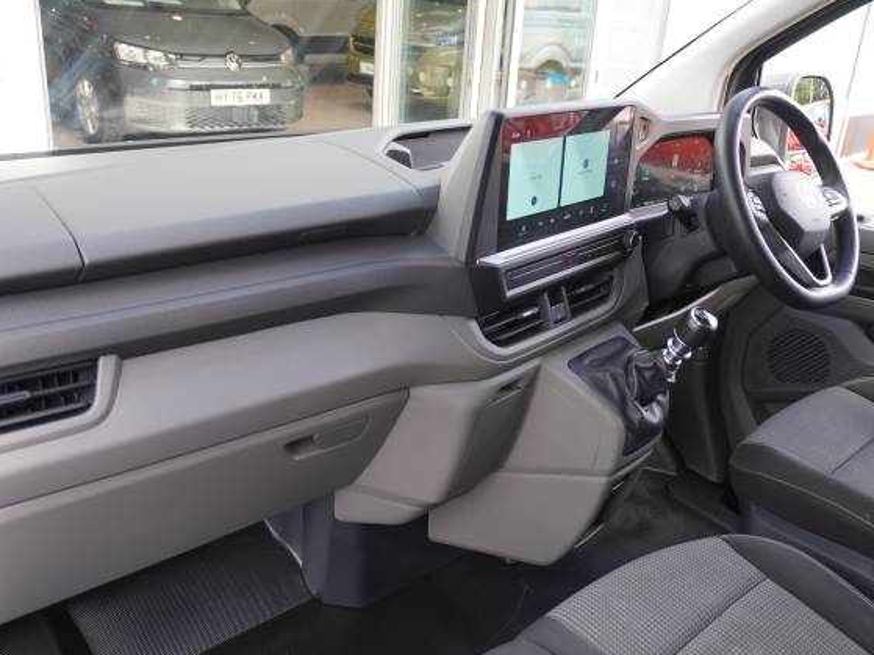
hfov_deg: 55.3
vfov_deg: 42.9
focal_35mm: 33
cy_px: 328
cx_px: 474
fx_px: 833
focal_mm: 20
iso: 250
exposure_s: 1/60
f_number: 4
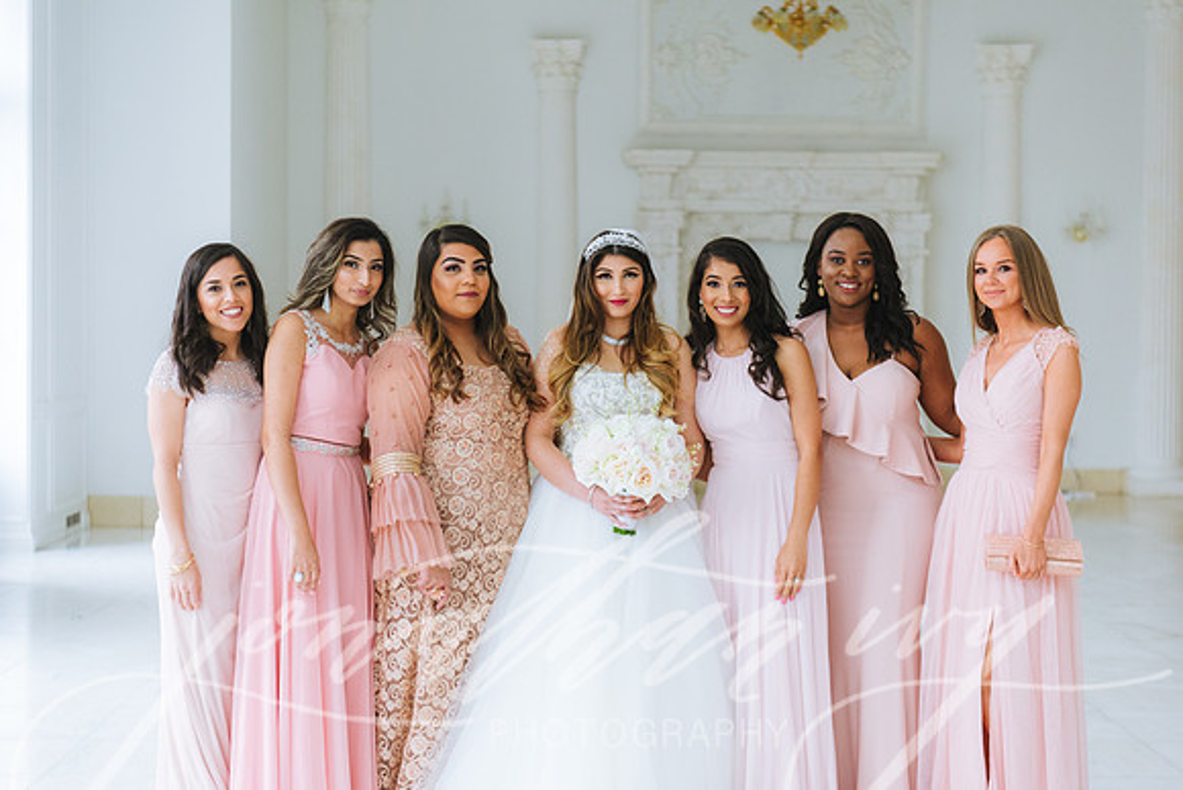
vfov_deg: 19.5
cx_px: 592
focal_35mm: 70
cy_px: 395
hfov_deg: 28.8
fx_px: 2301
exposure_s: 1/320
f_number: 2.8
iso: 1000
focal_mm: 70
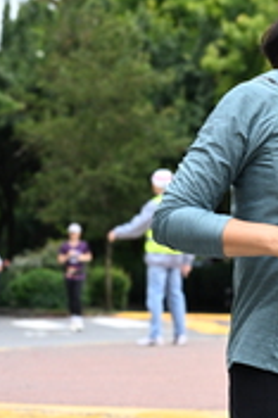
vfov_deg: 11.8
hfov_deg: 7.7
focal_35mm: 175
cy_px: 214
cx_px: 350
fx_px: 2031
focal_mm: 56
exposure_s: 1/640
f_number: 4
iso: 1600
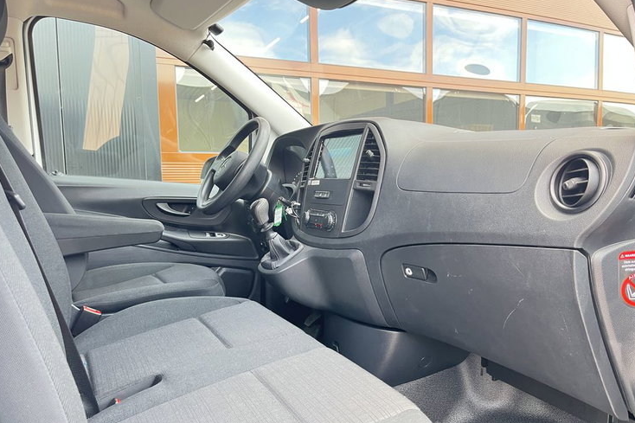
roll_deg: +1.1
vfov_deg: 46.3
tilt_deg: -5.5
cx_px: 311
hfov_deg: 65.5
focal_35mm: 28
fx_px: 494
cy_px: 236
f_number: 1.6
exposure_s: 1/68
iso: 125
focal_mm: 5.1
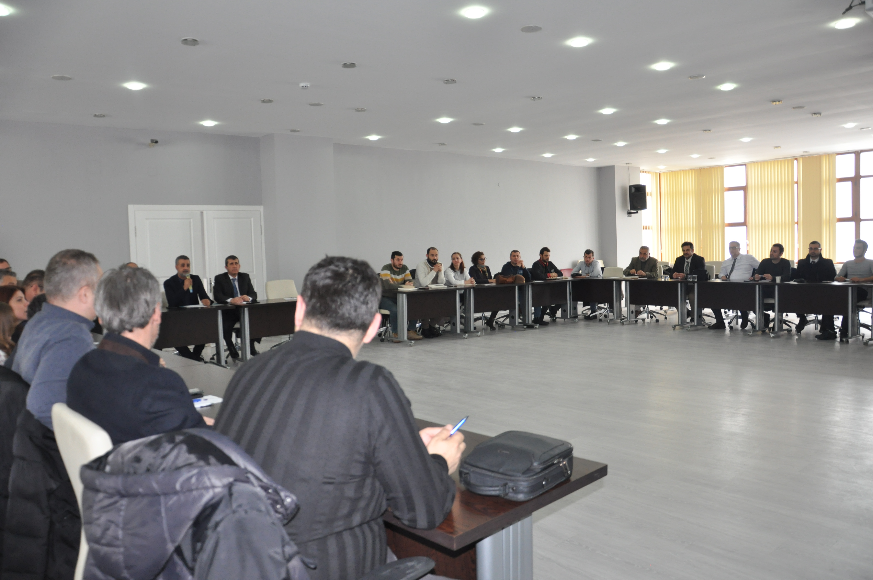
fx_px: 654
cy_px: 290
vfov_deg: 47.8
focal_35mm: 27
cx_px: 436
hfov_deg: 67.4
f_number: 3.5
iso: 800
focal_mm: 18
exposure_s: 1/100
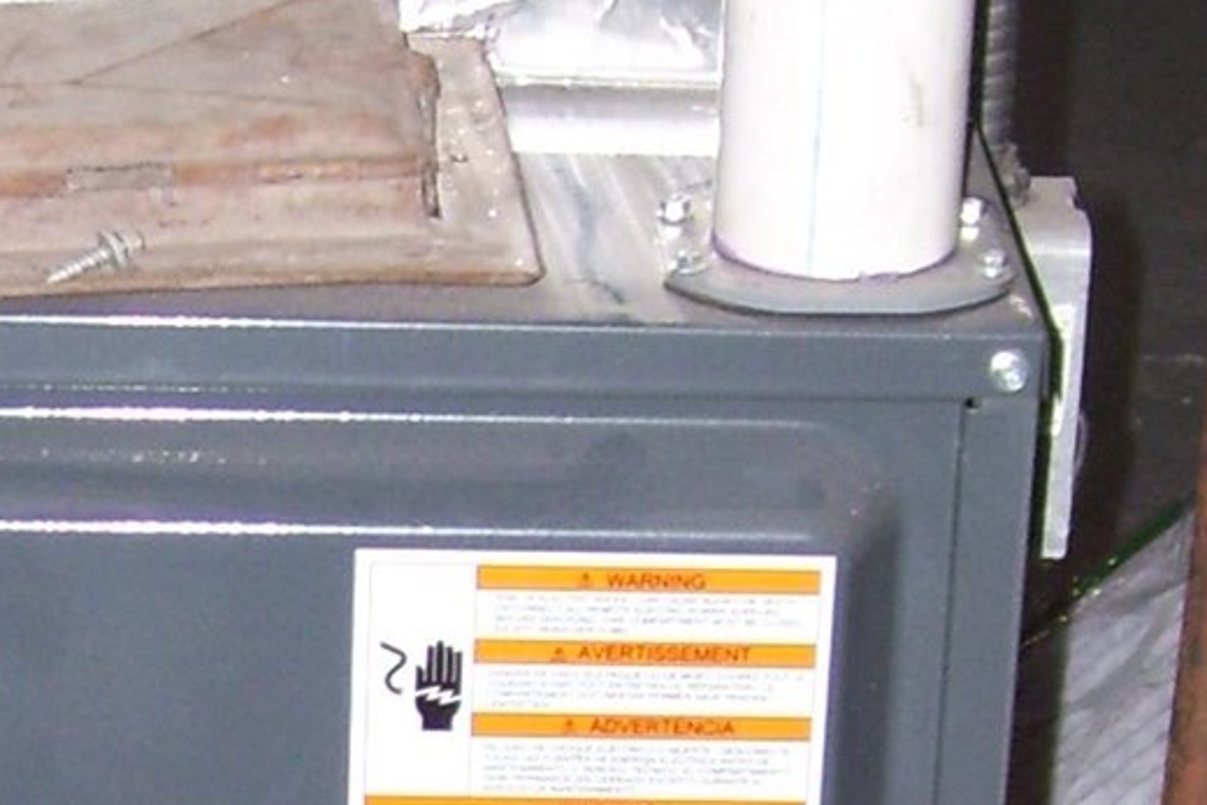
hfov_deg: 12.3
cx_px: 125
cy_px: 1297
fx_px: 5567
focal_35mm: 166
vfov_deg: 8.1
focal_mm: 6
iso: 100
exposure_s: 1/60
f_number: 2.7
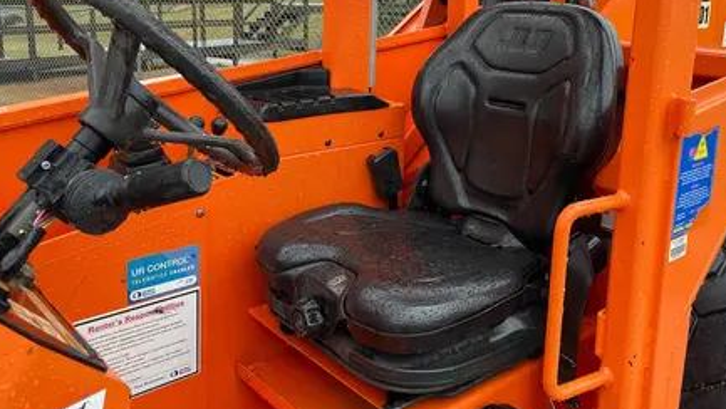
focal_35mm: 36
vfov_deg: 32.3
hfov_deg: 55.2
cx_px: 381
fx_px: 693
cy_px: 110
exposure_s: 1/121
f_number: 1.6
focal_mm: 4.2
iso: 125
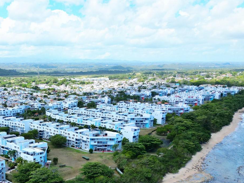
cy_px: 134
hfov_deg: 43.4
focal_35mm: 42
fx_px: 296
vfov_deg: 33.8
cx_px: 62
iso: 130
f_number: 1.7
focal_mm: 6.72
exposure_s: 1/3333
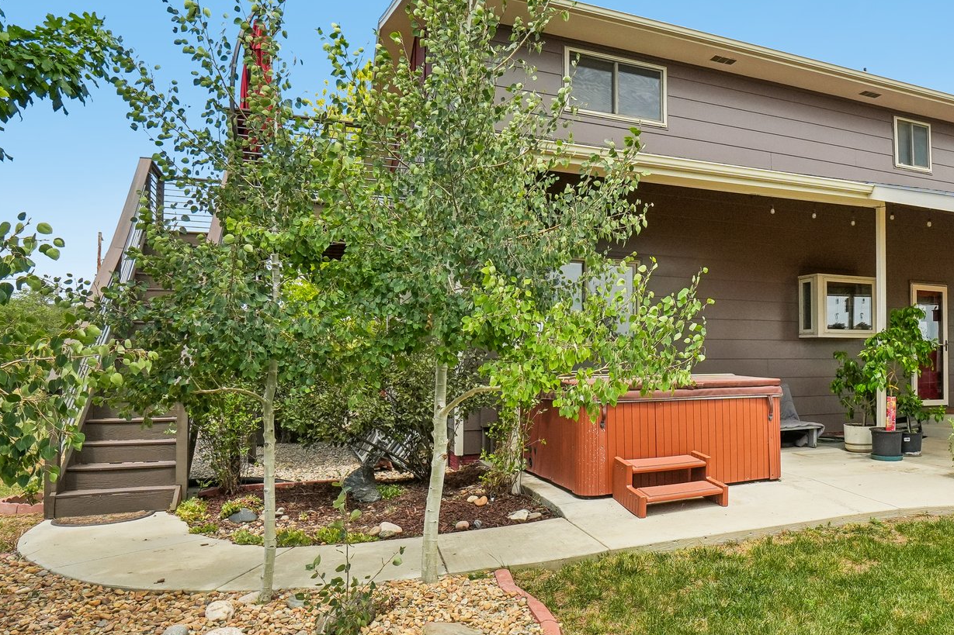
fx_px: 662
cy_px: 346
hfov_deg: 68.0
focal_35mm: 25
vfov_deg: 51.2
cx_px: 686
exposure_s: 1/1000
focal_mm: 10
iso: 320
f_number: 8
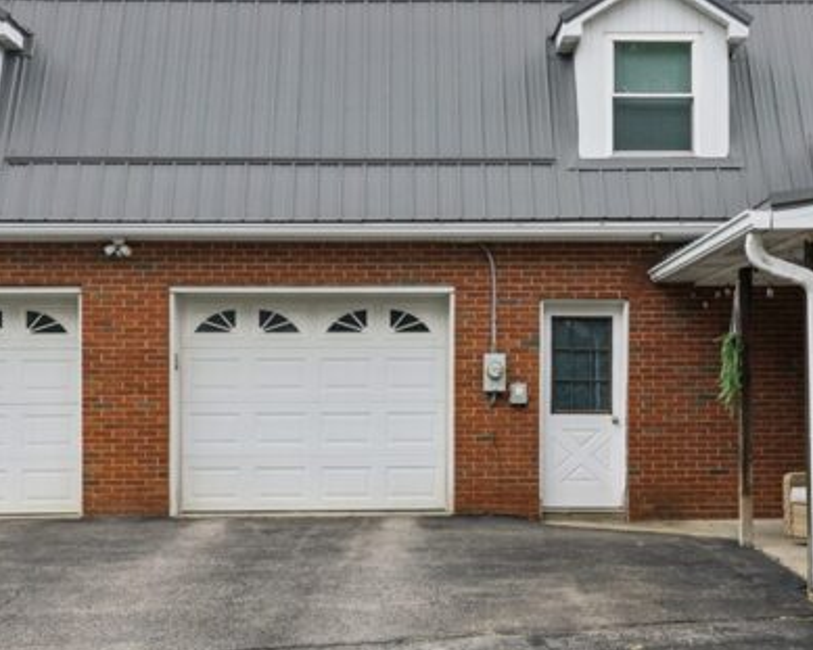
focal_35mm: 54
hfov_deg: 34.7
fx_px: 1299
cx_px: 462
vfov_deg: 28.0
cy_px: 388
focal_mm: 14.4
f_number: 2.8
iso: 400
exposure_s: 1/400
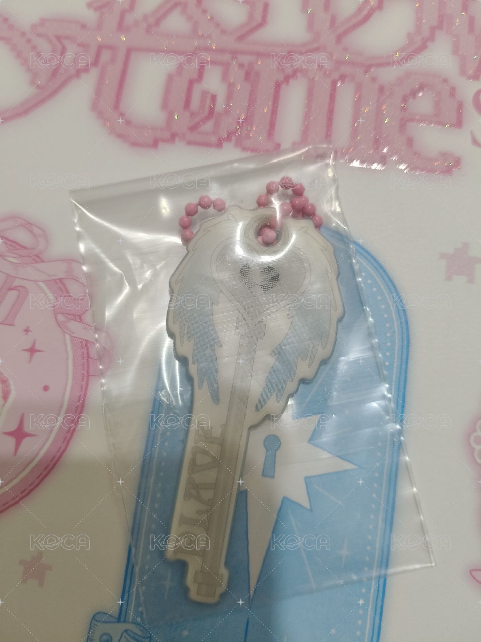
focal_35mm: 26
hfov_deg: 53.1
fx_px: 482
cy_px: 321
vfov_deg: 67.3
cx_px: 240
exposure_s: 1/60.1
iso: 400
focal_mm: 4.84
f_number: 1.8
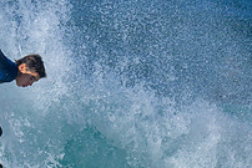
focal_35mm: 3161
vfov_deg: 0.4
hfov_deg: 0.7
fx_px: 22142
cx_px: -152
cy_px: 193
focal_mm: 800
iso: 200
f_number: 6.3
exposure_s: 1/2000
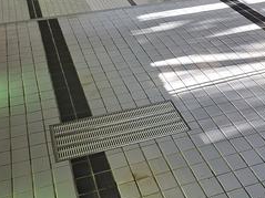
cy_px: -12
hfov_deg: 21.8
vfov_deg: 18.5
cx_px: 378
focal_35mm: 77
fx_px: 589
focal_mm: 5.54
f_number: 1.8
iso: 50
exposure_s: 1/170
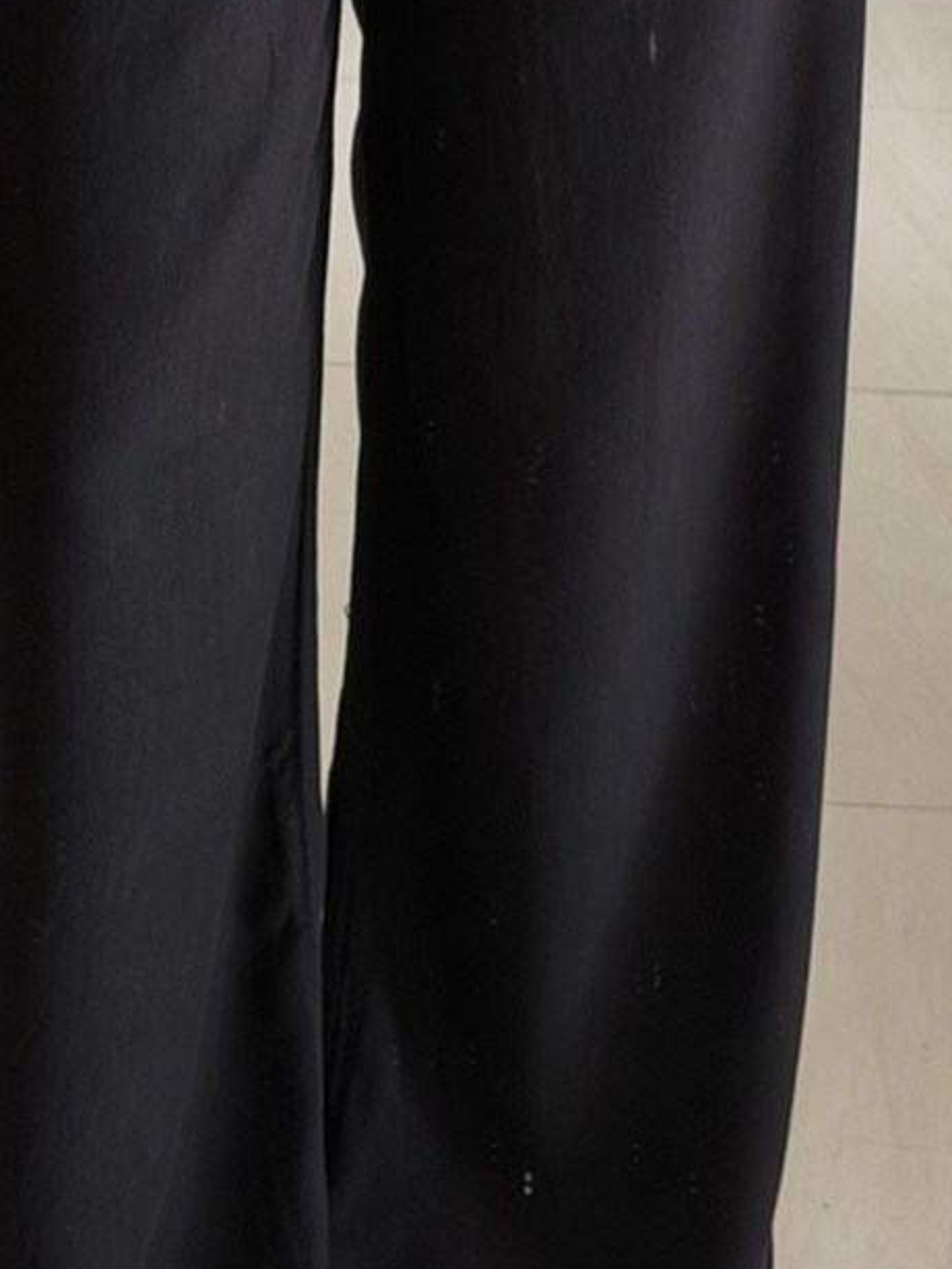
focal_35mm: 125
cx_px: 430
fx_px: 4580
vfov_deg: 15.7
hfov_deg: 11.9
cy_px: 271
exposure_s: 1/121
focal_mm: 6.76
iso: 100
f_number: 1.78
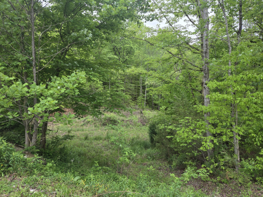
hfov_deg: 73.9
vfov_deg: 58.9
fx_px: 175
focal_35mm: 23
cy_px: 98
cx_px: 132
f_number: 1.8
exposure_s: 1/736
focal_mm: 5.4
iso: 80
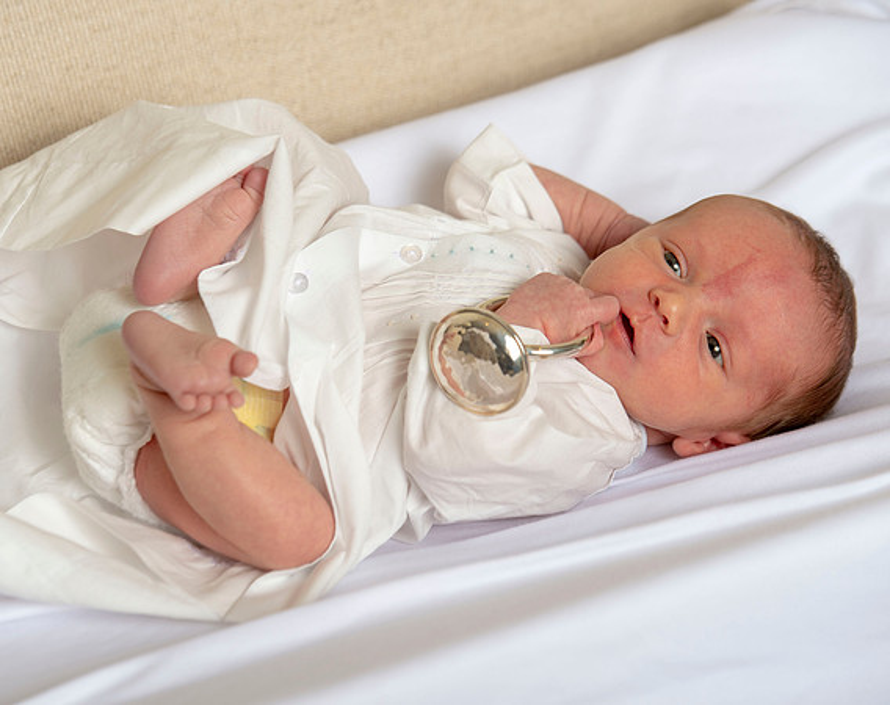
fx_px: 4557
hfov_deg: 11.2
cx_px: 386
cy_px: 363
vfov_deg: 8.8
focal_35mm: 174
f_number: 5.6
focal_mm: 140
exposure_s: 1/160
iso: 125
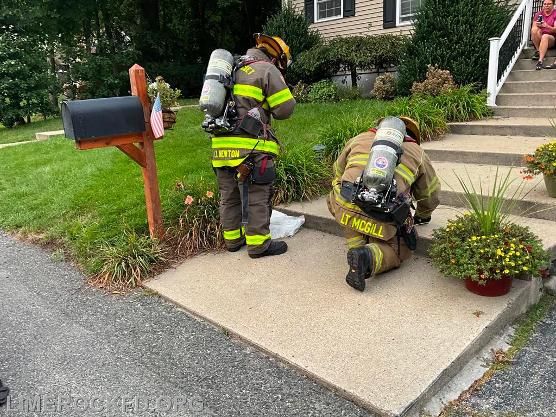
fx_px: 466
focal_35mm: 29
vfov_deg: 48.2
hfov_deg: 61.7
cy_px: 208
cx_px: 278
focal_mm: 3
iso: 50
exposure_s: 1/122
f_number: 1.8
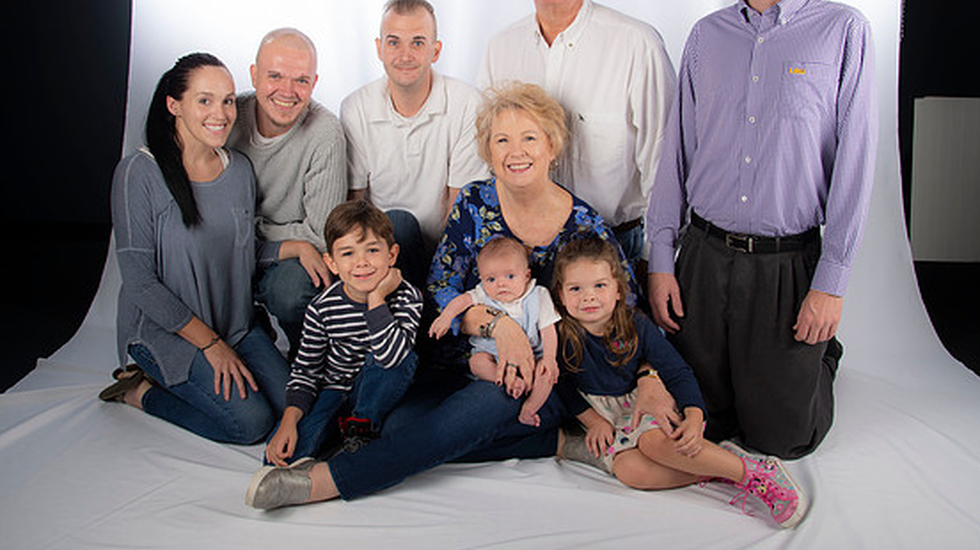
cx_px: 464
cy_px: 230
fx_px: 935
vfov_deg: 32.7
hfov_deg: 55.3
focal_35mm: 36
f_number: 5.6
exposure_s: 1/200
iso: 100
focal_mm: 27
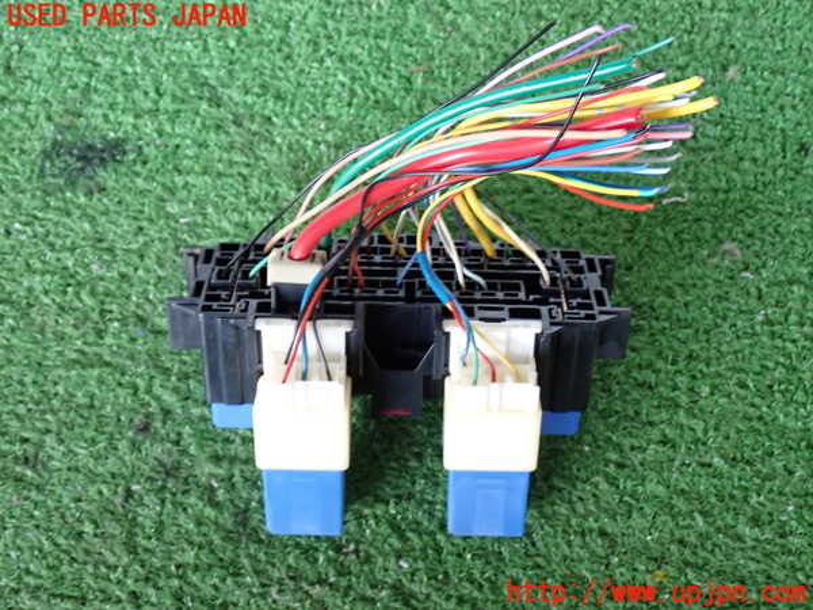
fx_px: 1104
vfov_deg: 30.9
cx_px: 406
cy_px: 305
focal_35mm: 47
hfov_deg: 40.4
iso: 320
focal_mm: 8.4
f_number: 3.1
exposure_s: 1/50
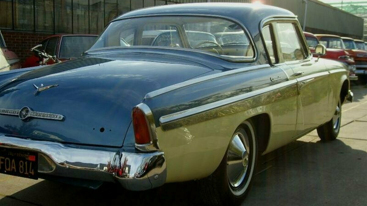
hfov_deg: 43.7
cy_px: 116
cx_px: 184
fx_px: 457
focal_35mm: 47
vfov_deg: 25.4
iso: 50
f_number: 3
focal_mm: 7.2
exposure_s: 1/750
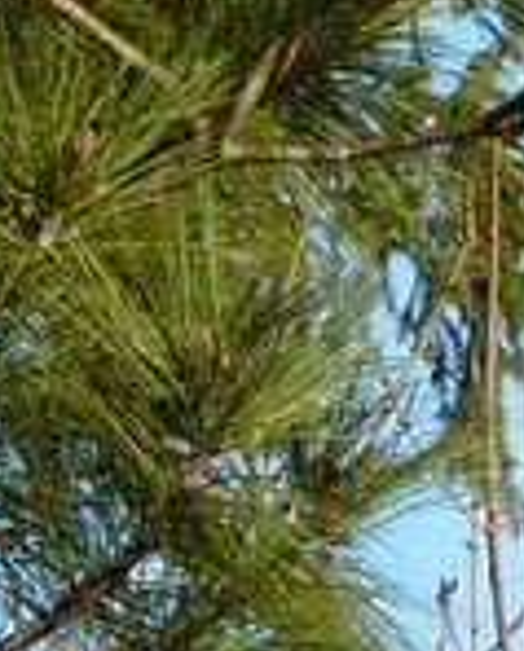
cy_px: 1051
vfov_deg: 2.2
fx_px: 17239
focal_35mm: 892
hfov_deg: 1.7
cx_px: 2404
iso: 100
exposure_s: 1/200
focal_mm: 17.5
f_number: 5.6
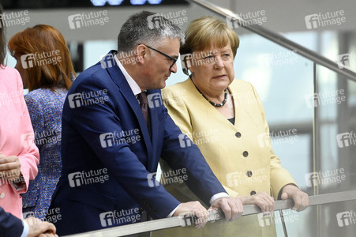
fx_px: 3162
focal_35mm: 320
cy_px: 118
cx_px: 178
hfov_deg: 6.4
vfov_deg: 4.3
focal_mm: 320
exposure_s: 1/320
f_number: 5.6
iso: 12800
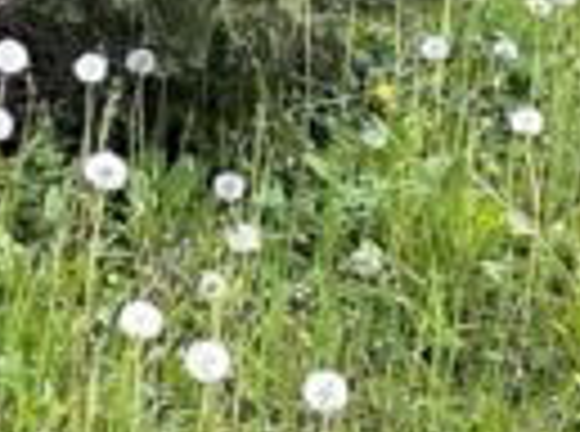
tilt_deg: -5.5
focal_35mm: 207
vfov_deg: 7.0
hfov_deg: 9.5
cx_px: -36
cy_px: -338
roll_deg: -1.8
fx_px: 3459
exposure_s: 1/106
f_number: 1.6
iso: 125
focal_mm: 5.1
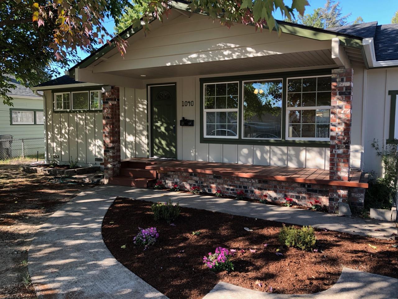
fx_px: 333
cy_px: 150
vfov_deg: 48.2
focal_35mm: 29
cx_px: 199
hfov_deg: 61.7
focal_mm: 3.99
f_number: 1.8
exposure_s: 1/124
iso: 20
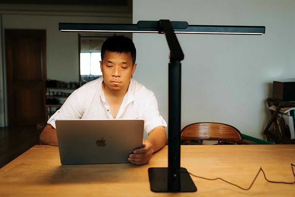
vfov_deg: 37.9
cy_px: 98
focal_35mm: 35
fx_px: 287
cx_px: 148
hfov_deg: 54.4
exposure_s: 1/50
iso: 64
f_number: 3.2
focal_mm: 35
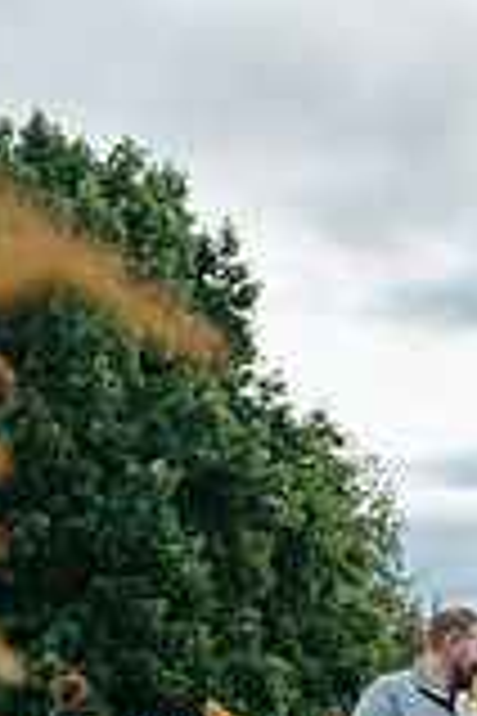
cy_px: 788
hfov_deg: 13.6
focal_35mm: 99
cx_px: 472
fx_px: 1967
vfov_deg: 19.7
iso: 125
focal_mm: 35
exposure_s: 1/400
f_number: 3.2
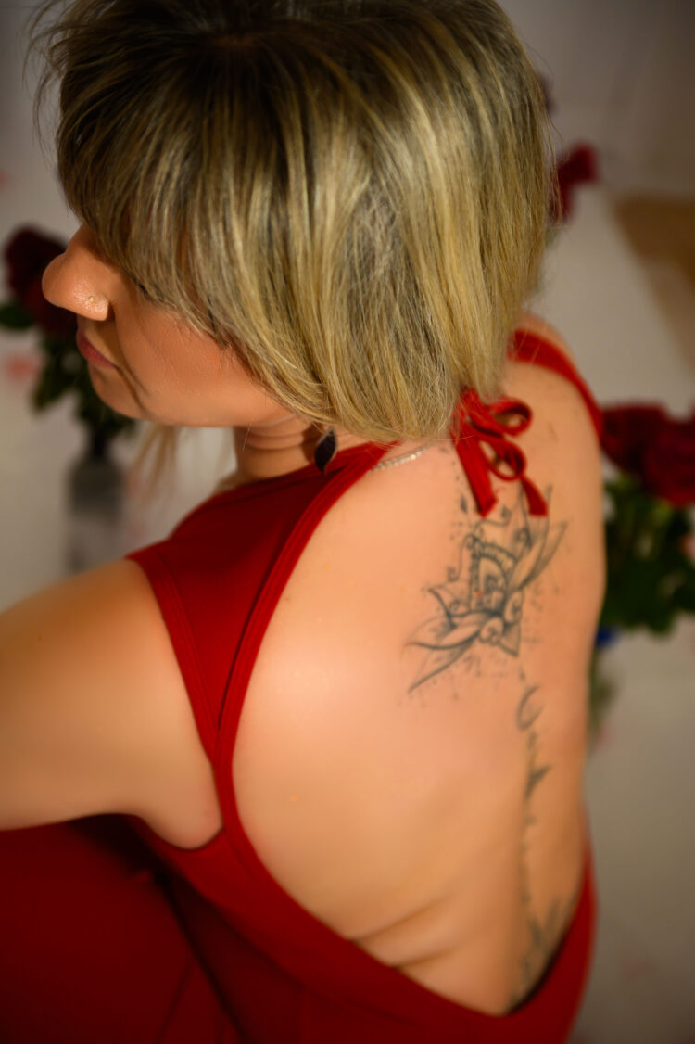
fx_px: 1304
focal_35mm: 45
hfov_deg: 29.8
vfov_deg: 43.6
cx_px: 348
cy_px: 522
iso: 1600
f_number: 2.8
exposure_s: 1/500
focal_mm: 45
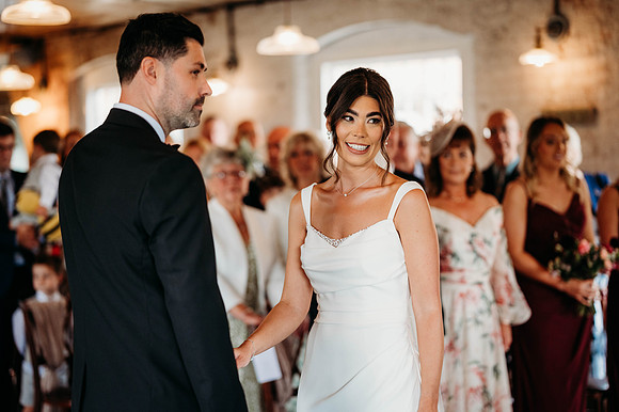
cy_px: 206
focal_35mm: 85
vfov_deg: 16.1
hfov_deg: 23.9
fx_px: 1461
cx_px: 310
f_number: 2
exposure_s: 1/200
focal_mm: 85
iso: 900
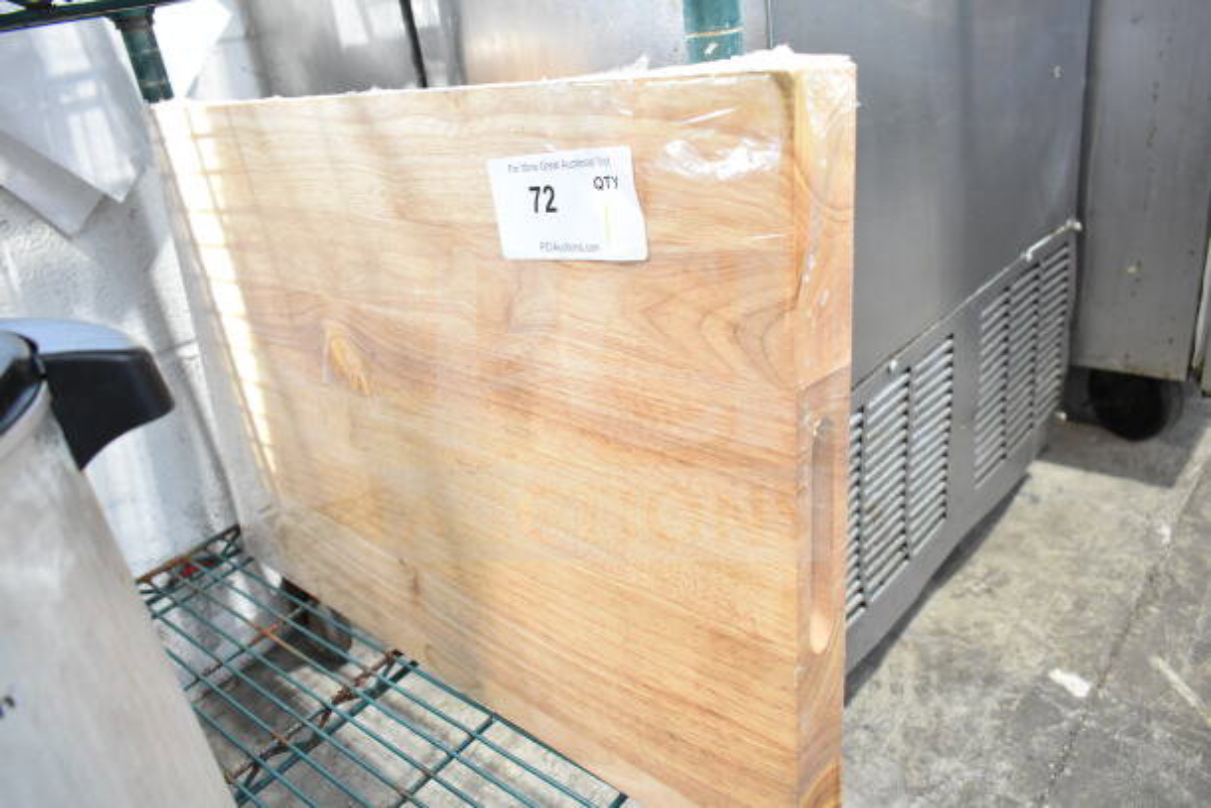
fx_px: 908
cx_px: 606
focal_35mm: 27
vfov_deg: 48.0
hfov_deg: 67.4
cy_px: 404
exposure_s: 1/80
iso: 1600
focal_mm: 18
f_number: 4.5
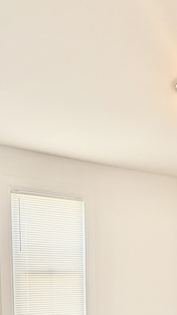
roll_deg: +0.4
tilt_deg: -3.7
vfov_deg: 40.0
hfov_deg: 25.3
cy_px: 303
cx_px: 156
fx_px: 384
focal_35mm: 46
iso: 320
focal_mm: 2.22
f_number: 2.2
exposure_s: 1/121
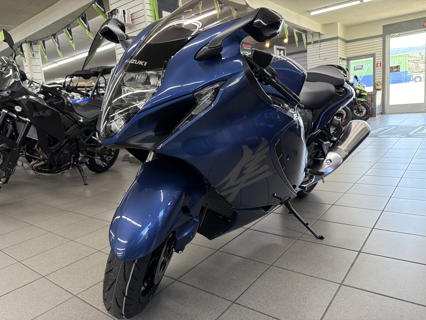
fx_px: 295
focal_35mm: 24
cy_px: 160
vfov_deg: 56.8
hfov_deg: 71.6
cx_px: 213
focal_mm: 6.76
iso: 250
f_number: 1.78
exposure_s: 1/120
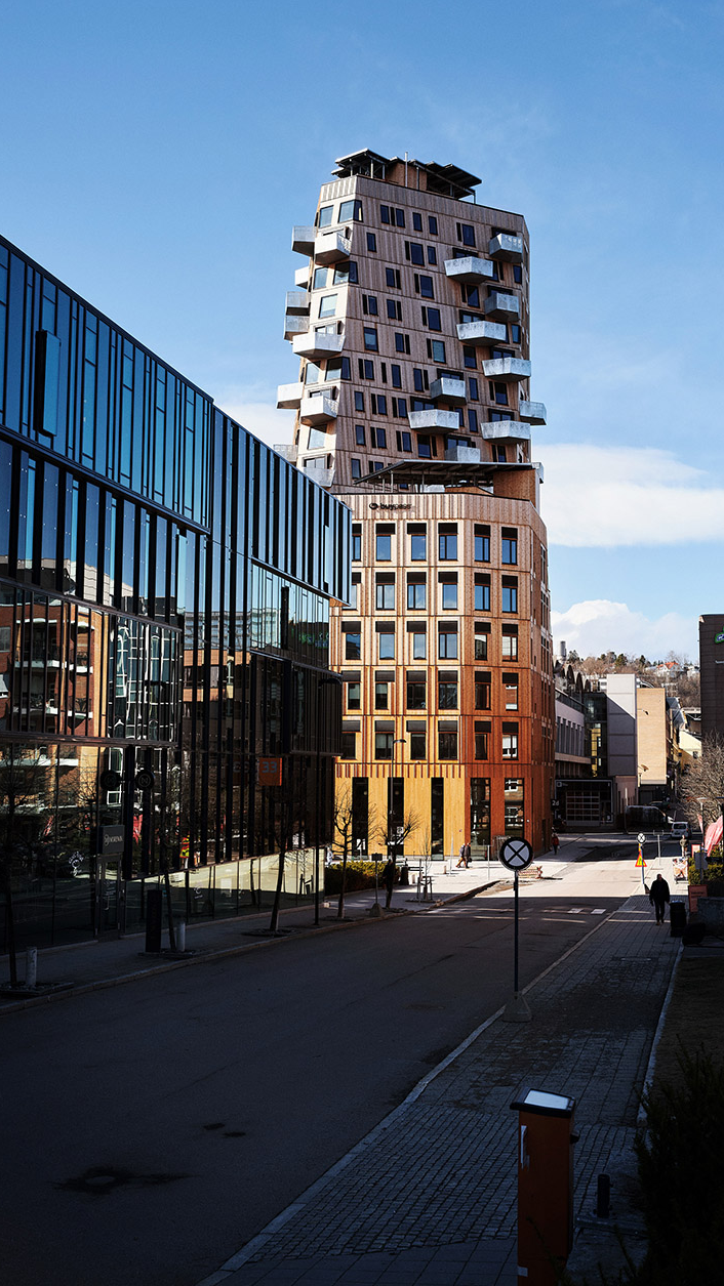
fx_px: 1365
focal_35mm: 40
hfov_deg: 29.7
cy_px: 638
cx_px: 397
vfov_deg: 50.5
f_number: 8
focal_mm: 45
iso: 400
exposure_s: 1/500
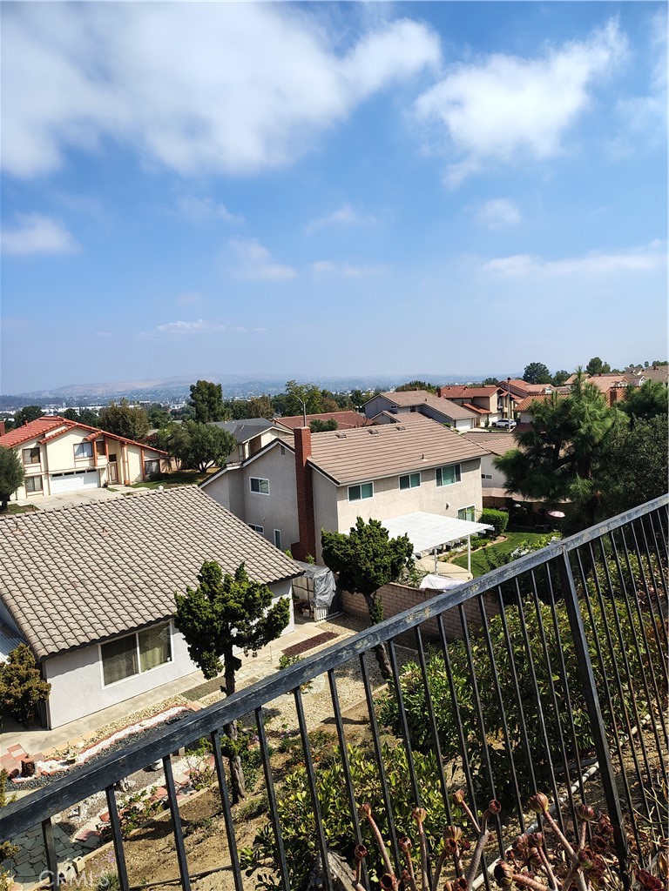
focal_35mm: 24
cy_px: 446
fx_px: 618
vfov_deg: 71.6
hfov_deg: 56.8
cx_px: 334
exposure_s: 1/1648
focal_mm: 5.56
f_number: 1.8
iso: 100
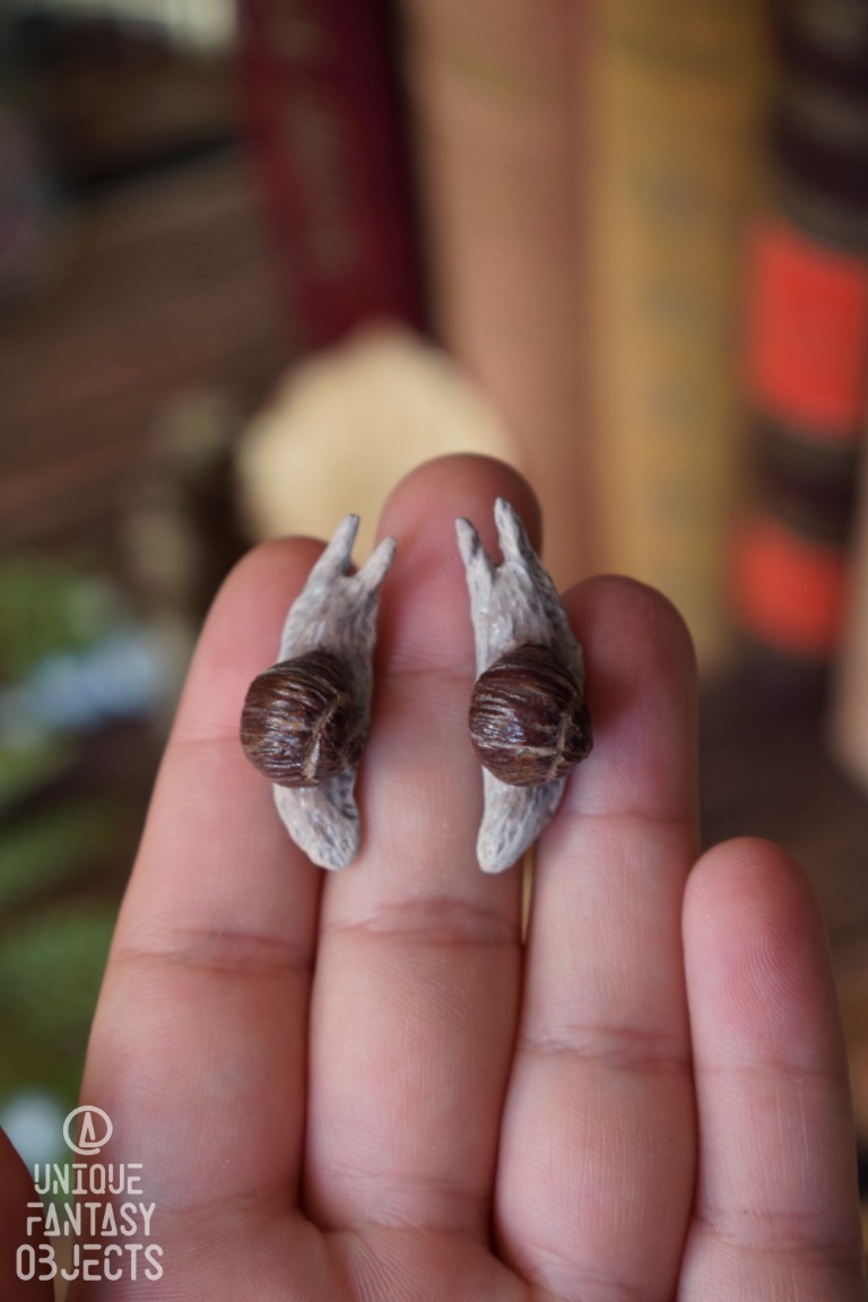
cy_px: 651
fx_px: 2984
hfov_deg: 16.6
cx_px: 434
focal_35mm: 82
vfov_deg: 24.6
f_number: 5.6
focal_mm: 55
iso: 900
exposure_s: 1/60
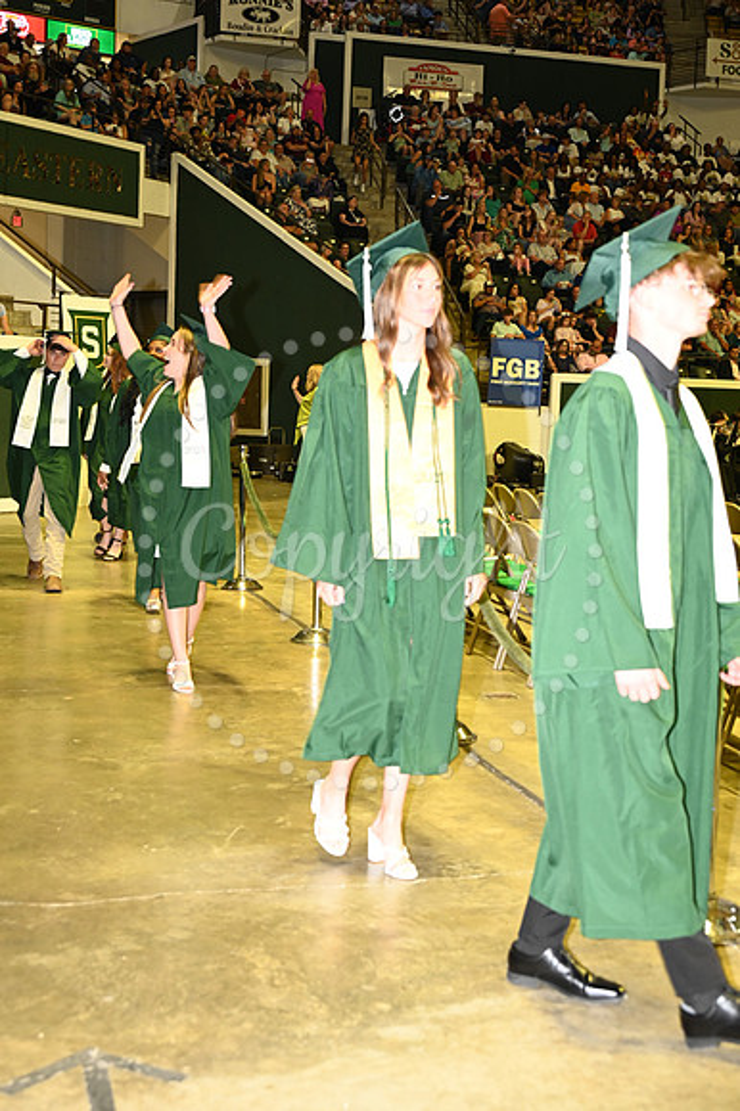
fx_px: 1513
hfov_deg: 27.5
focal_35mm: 49
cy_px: 556
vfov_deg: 40.4
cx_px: 370
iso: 1600
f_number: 5.6
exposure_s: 1/60
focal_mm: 49
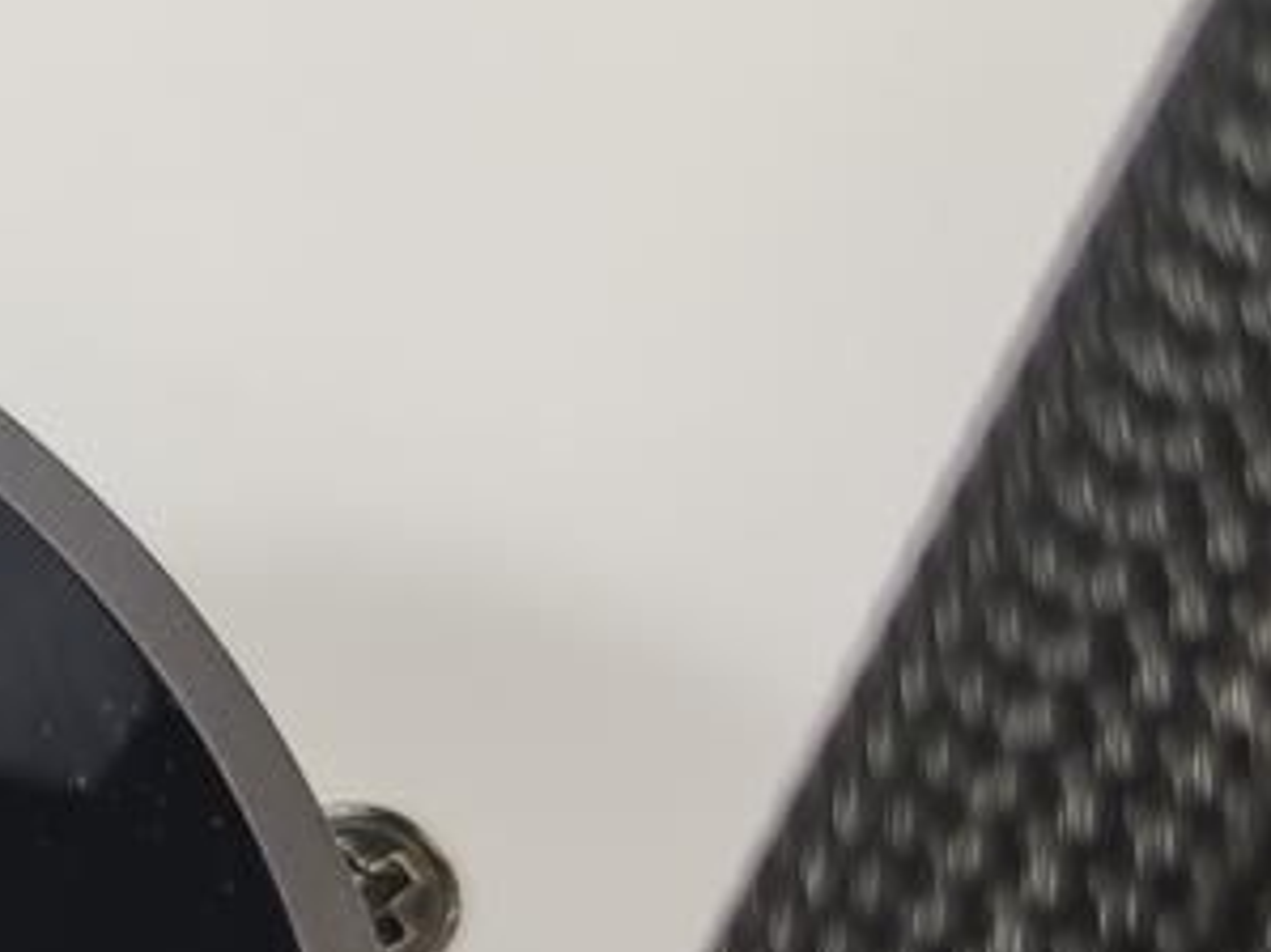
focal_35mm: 134
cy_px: 948
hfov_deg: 13.7
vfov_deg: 11.0
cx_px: -752
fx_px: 4918
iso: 94
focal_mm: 6.78
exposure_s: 1/100
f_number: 1.85
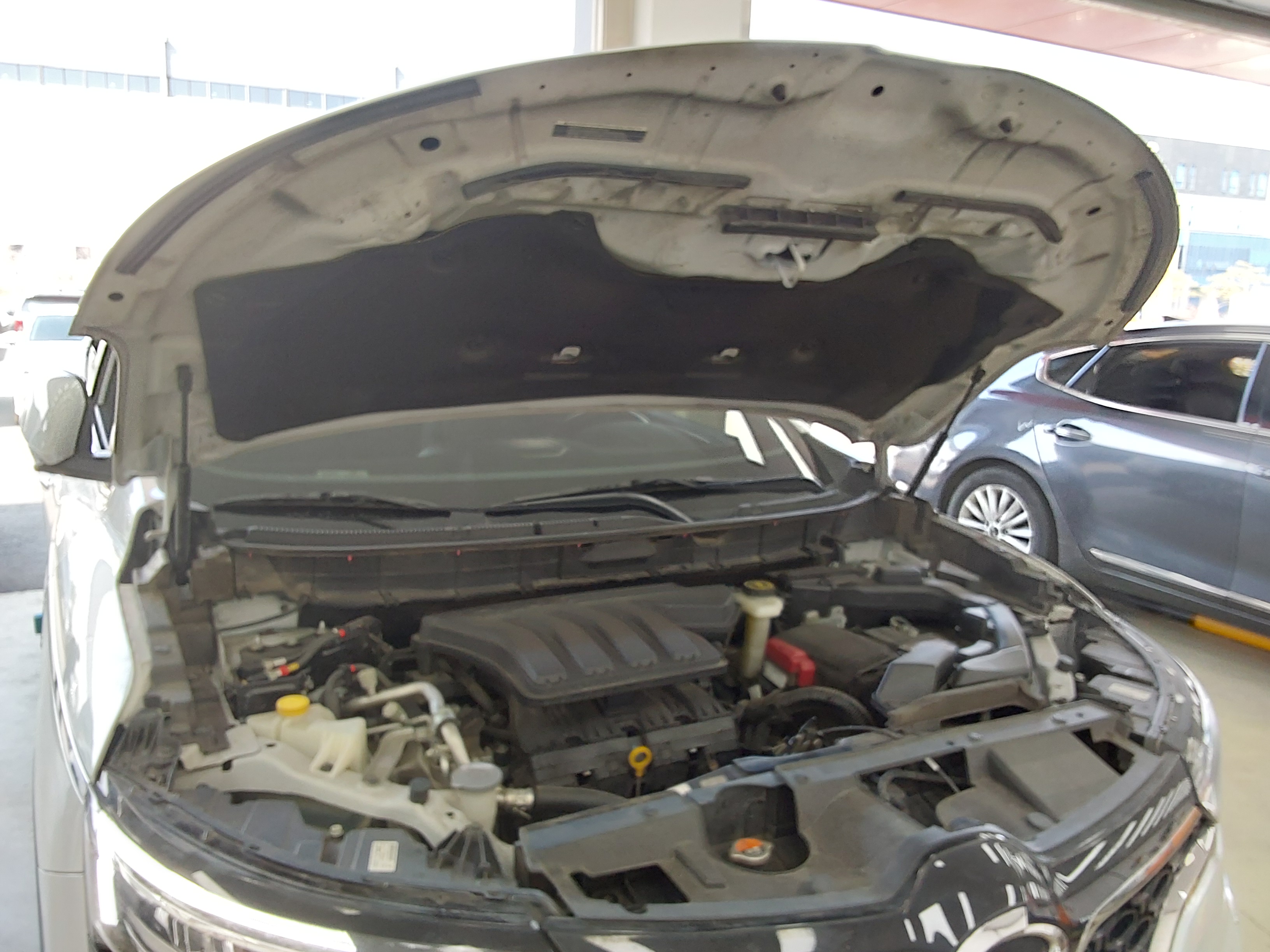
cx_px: 635
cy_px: 476
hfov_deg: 63.4
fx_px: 1027
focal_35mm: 28
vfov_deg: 49.7
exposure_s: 1/60
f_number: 1.9
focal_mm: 2.91
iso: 64
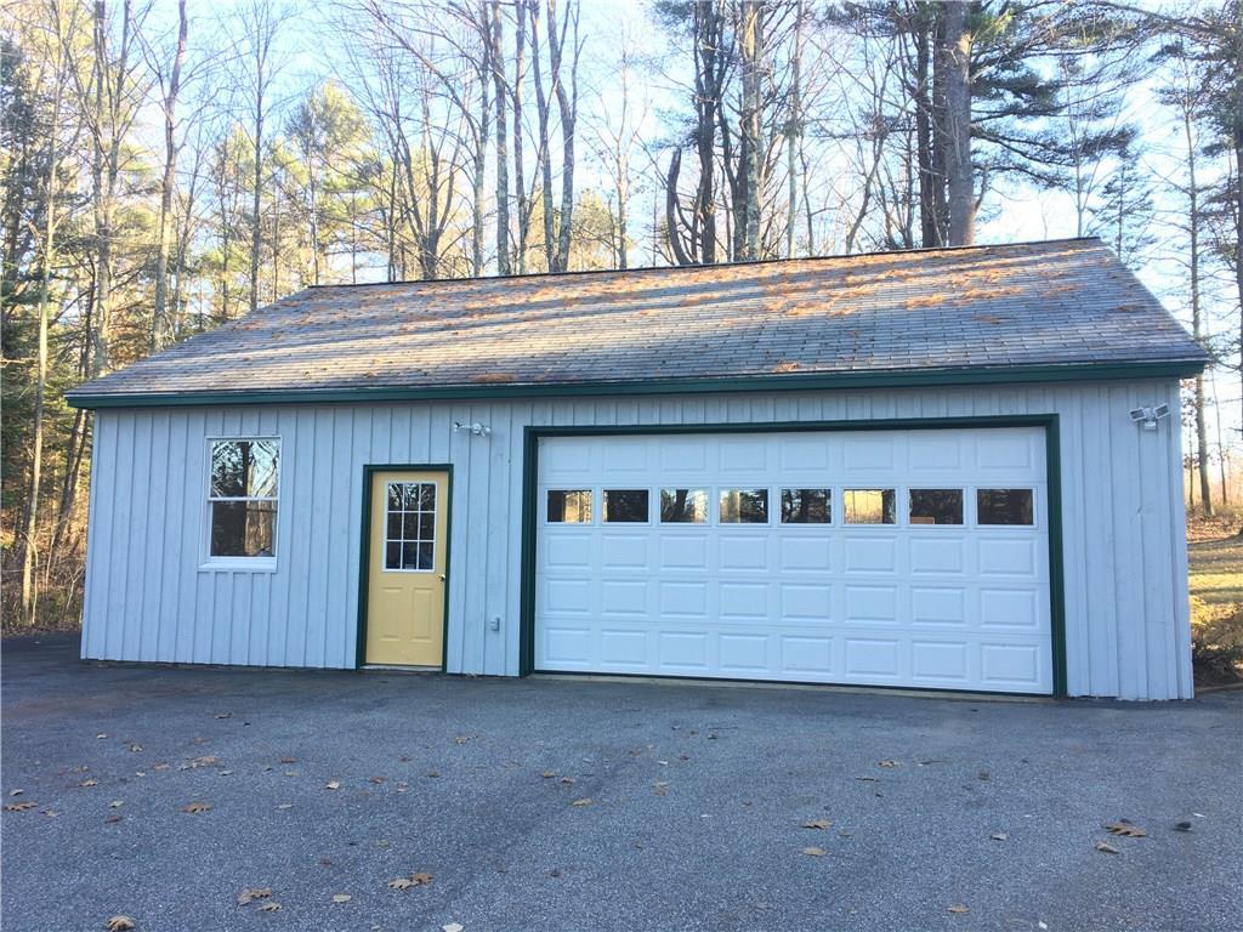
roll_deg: -0.9
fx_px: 1041
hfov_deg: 61.7
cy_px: 466
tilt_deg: +5.8
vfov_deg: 48.2
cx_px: 622
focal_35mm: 29
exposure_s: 1/40
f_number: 2.2
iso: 25
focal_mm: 4.15
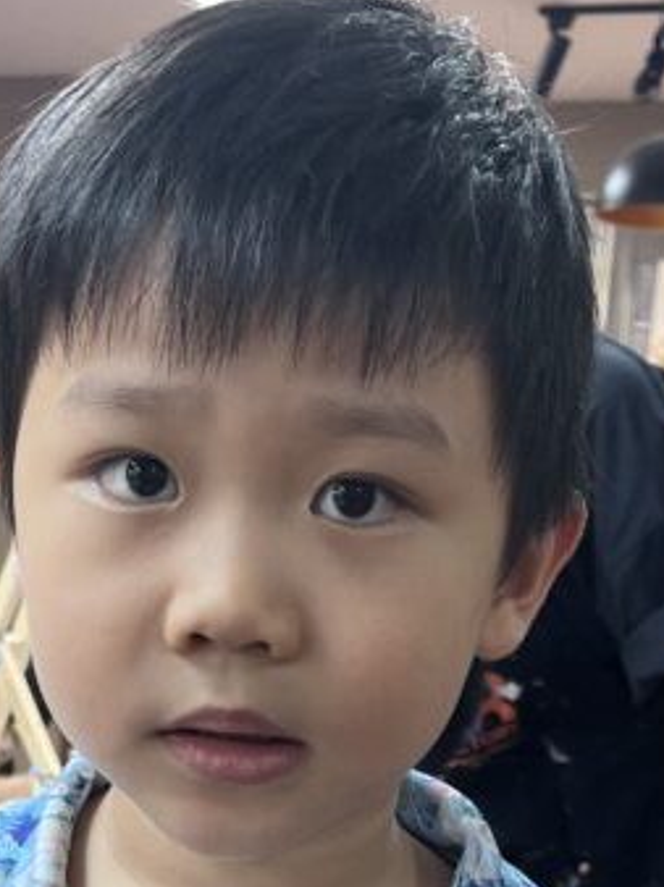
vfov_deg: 23.4
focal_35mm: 77
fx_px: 1972
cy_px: 1029
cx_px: 257
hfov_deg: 19.1
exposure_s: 1/100
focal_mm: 5.1
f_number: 1.6
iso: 125
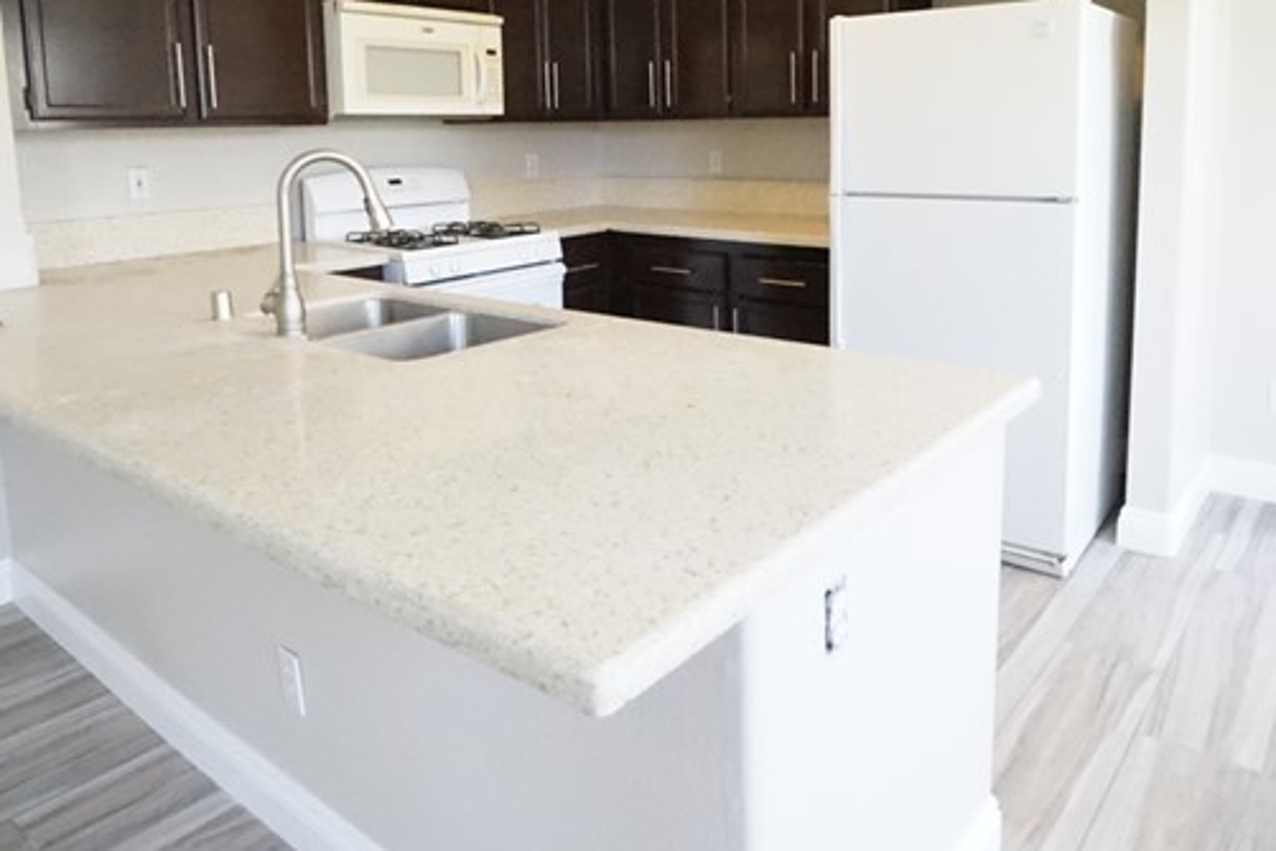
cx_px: 665
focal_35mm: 26
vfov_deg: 48.0
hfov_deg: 69.4
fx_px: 921
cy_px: 232
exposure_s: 1/250
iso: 10000
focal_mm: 12
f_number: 6.3
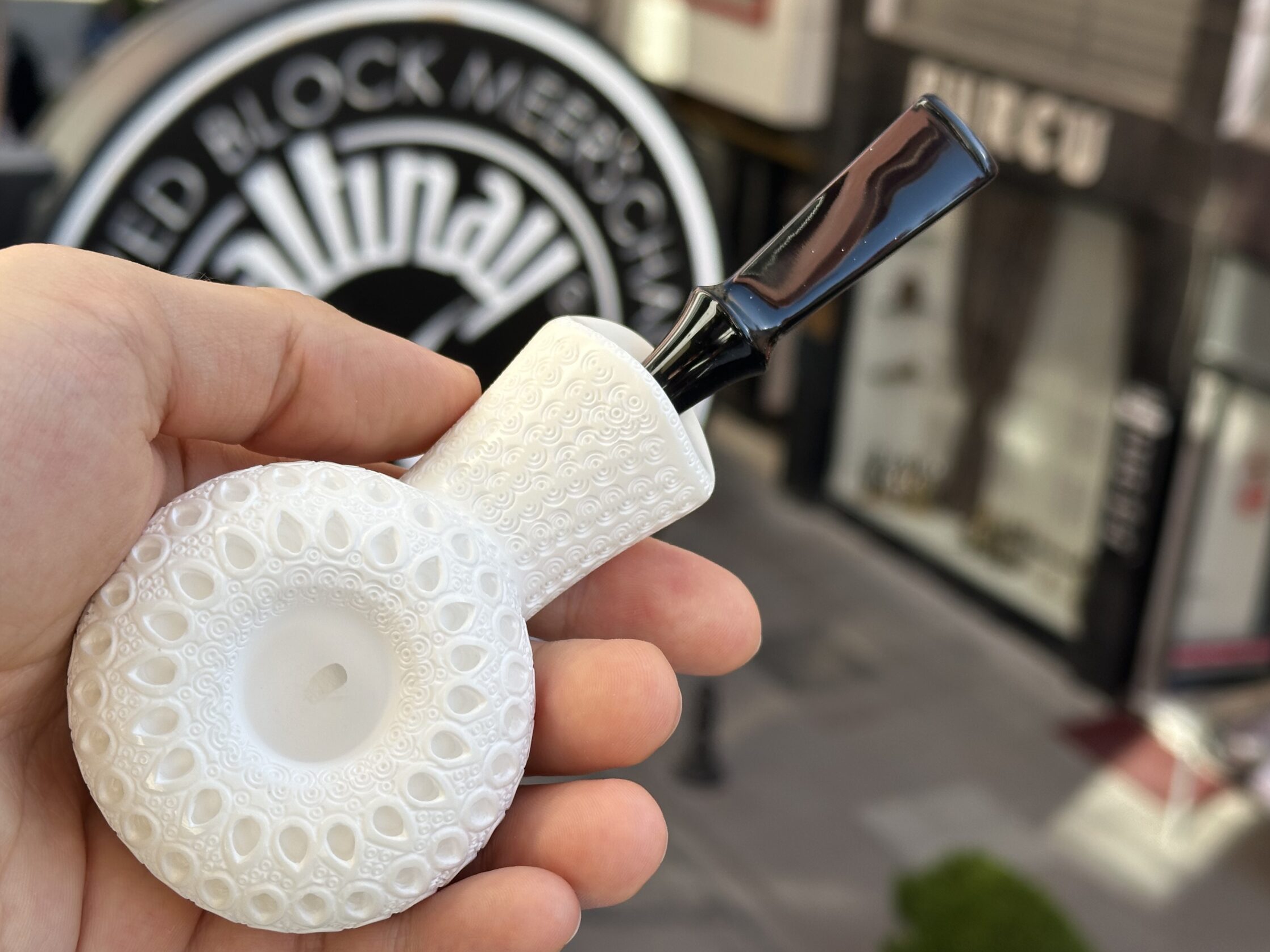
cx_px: 572
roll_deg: -4.4
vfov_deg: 26.6
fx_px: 2018
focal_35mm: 55
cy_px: 481
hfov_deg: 34.9
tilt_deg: -21.5
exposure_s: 1/944
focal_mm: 6.86
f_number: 1.78
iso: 64
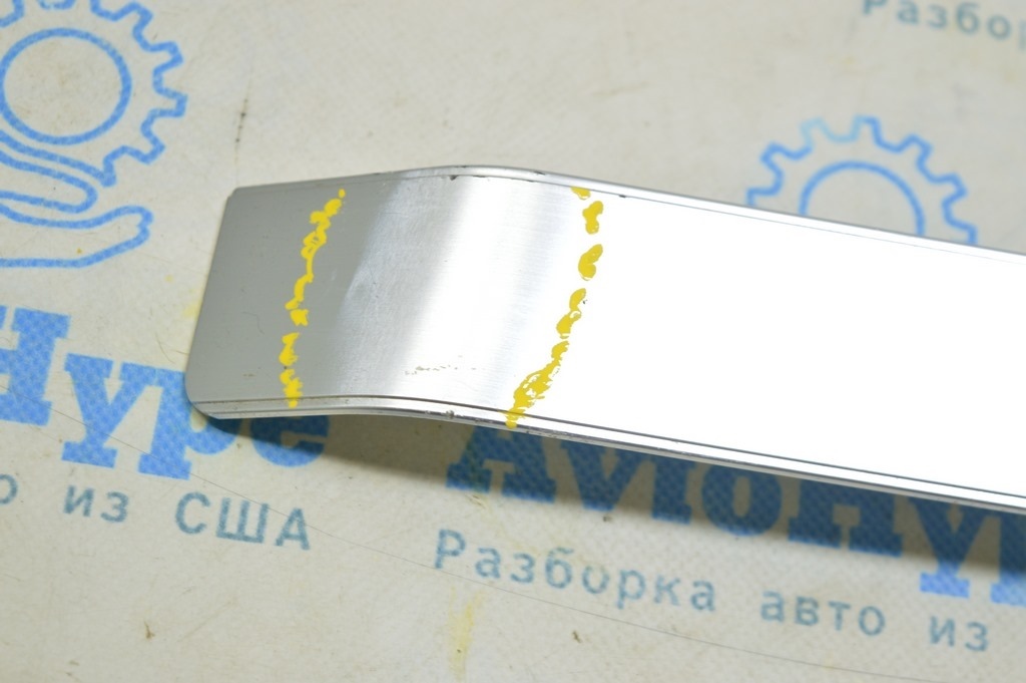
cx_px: 513
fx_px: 2136
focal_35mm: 75
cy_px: 342
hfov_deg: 27.0
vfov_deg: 18.2
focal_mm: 50
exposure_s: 1/20
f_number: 5.6
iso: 400
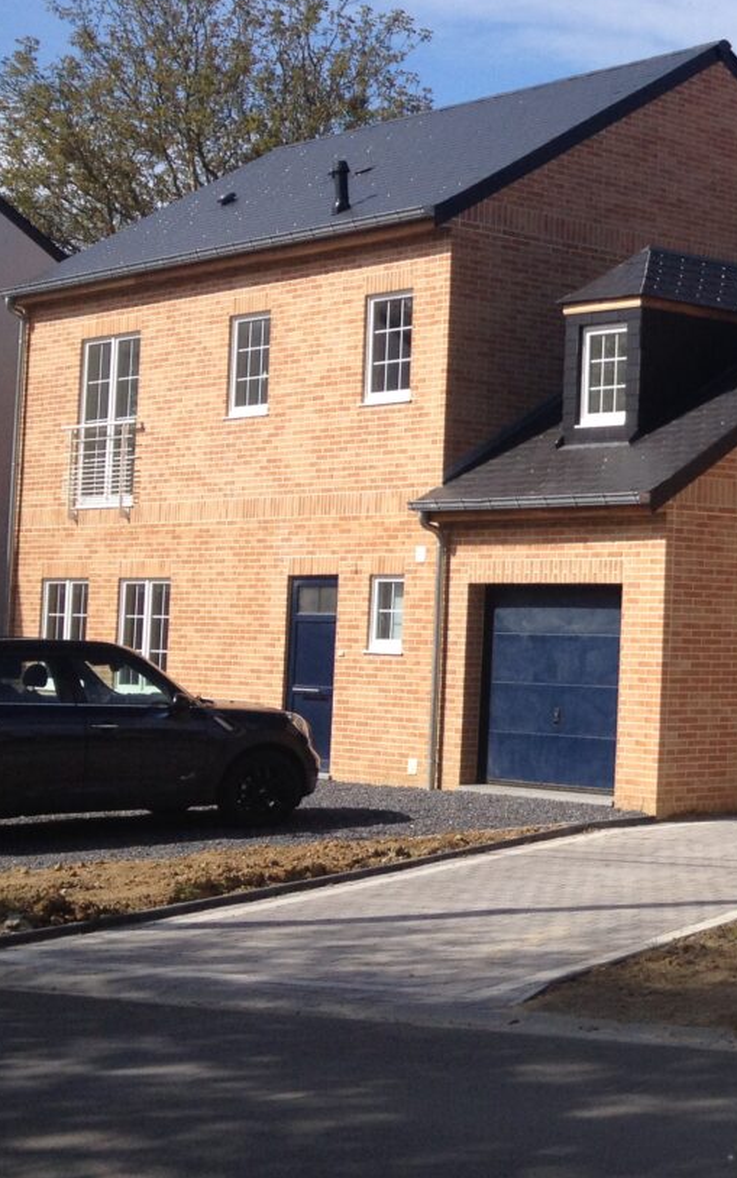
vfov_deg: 29.4
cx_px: 1057
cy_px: 533
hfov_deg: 17.1
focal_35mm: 70
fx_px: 2249
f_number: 2.4
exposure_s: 1/1453
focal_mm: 4.28
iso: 50
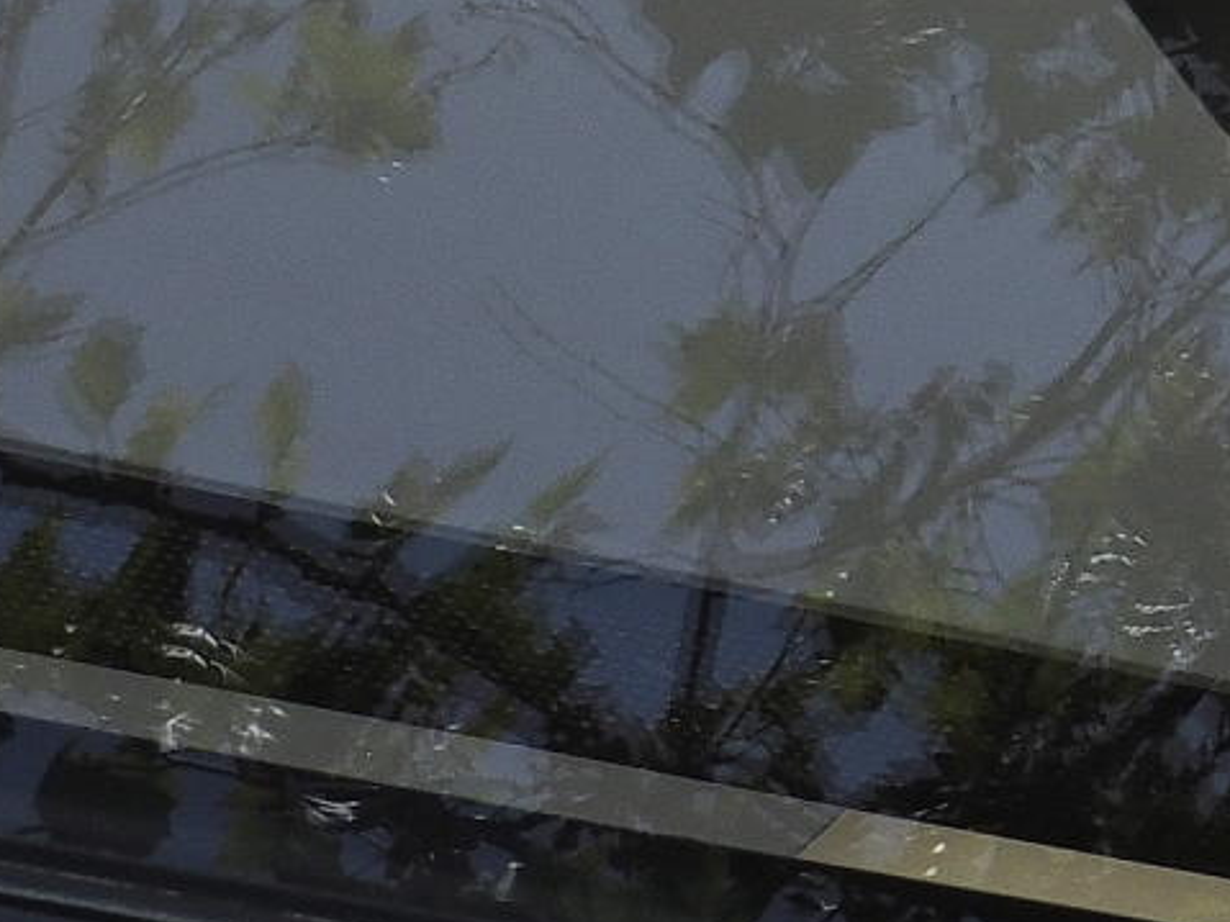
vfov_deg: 4.6
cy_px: -809
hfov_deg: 5.8
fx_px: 11403
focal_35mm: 321
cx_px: 3515
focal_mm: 25
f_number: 8
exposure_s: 1/1000
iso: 400
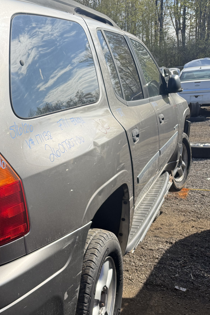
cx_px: -41
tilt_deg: -12.8
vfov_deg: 47.3
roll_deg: +6.6
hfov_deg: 28.4
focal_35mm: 41
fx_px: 359
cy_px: 181
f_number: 1.78
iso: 100
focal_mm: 6.76
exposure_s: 1/2907
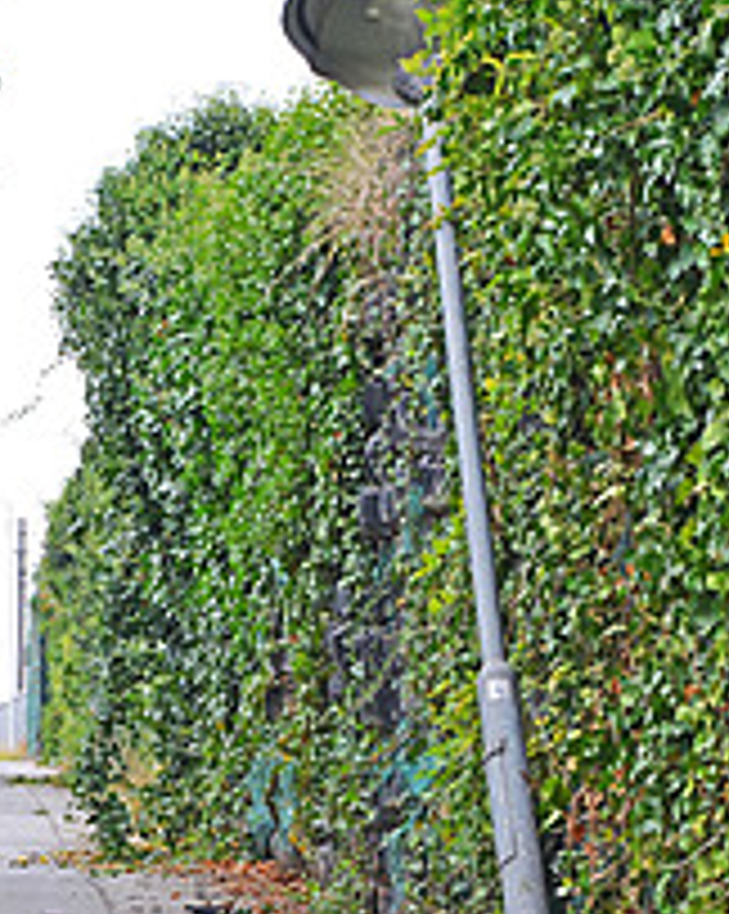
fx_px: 5861
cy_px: 574
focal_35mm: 217
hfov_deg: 7.1
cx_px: -101
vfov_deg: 8.9
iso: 200
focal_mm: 66
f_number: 7.1
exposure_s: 1/200
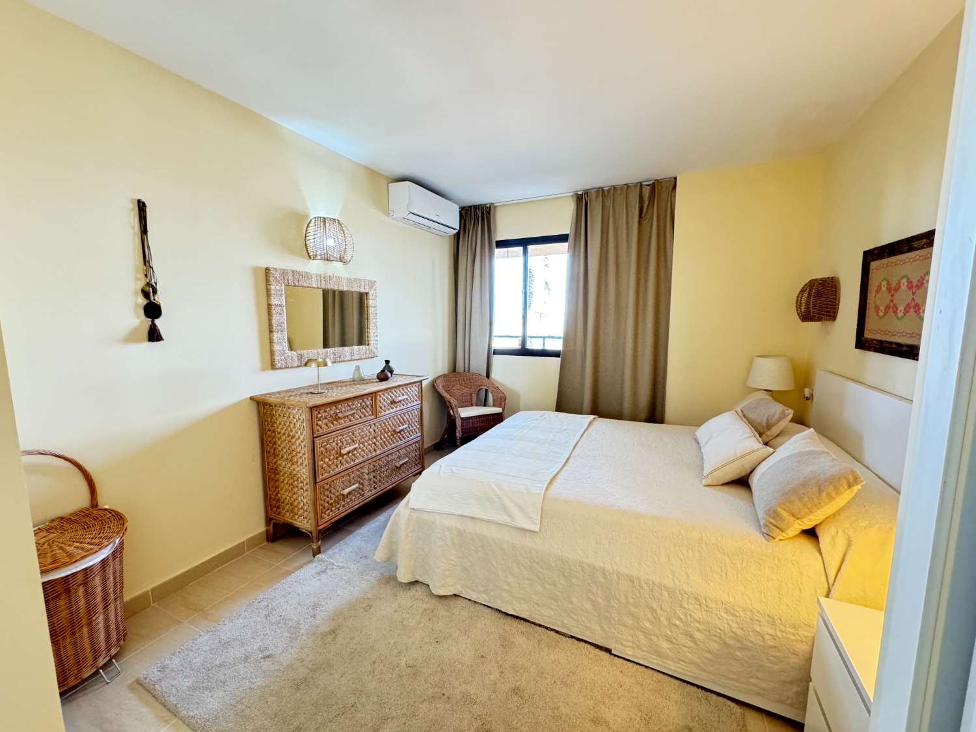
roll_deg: +0.1
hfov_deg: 102.1
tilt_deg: -7.1
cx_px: 488
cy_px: 366
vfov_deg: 85.7
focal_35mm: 14
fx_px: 395
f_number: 2.2
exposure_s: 1/50
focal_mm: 2.22
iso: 400
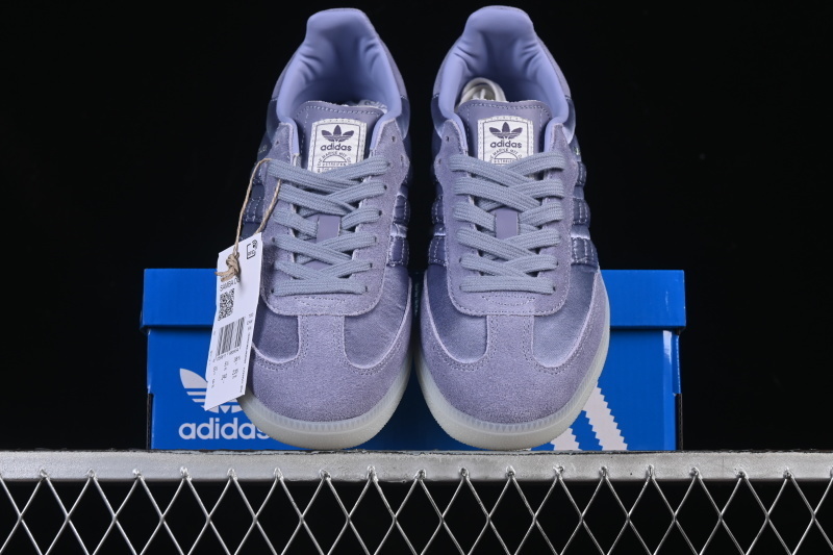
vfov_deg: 18.2
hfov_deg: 27.0
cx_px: 416
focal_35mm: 75
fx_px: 1735
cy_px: 278
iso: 160
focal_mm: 50
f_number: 8
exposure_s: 1/80
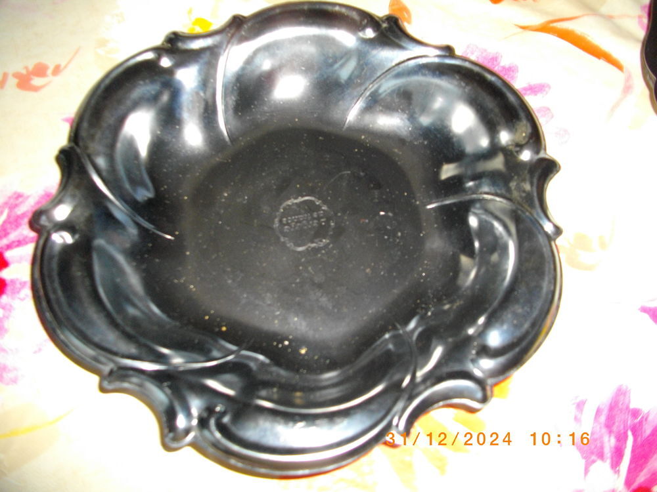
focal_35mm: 32
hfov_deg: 56.8
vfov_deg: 44.2
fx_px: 607
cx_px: 328
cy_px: 246
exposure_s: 1/50
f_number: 2.9
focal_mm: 5.7
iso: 200
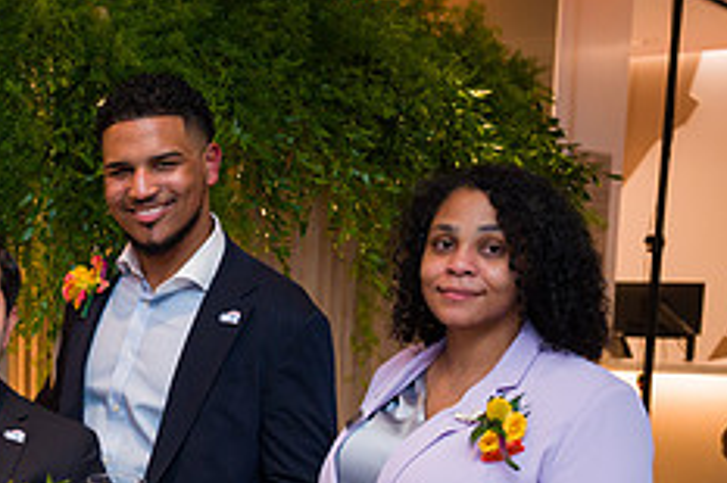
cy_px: 501
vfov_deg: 17.4
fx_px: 1534
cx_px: -110
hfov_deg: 24.5
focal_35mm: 76
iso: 800
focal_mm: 29
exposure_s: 1/160
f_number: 3.2
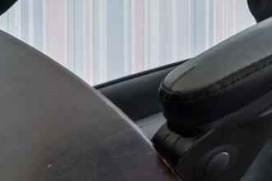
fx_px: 793
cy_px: -313
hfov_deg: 11.8
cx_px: 788
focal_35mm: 105
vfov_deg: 10.4
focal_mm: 16.8
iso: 200
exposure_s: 1/2
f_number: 13
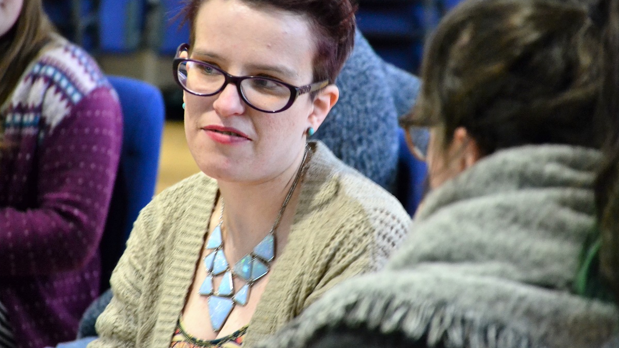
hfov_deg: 13.4
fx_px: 2642
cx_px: 310
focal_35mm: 161
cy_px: 146
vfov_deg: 7.5
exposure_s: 1/50
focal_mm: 102
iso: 3200
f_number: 4.5
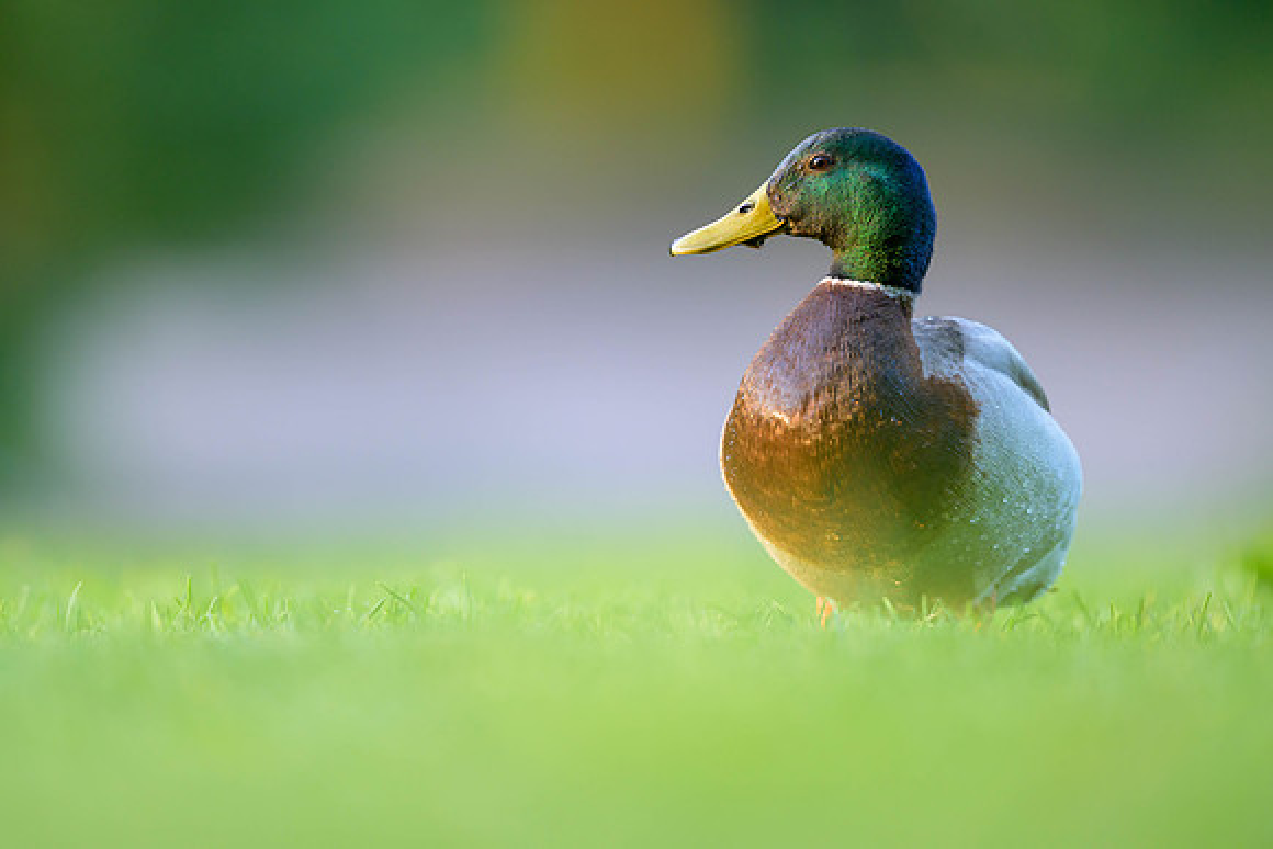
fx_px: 14715
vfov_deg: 3.3
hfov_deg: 5.0
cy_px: 407
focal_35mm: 416
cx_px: 611
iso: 720
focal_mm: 400
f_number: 2.8
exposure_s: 1/400
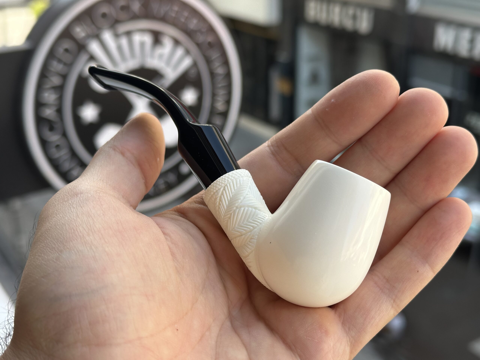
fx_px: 666
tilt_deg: -22.7
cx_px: 240
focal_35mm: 48
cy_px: 180
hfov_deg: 39.7
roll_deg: +1.0
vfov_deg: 30.3
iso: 64
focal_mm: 6.86
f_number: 1.78
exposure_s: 1/458
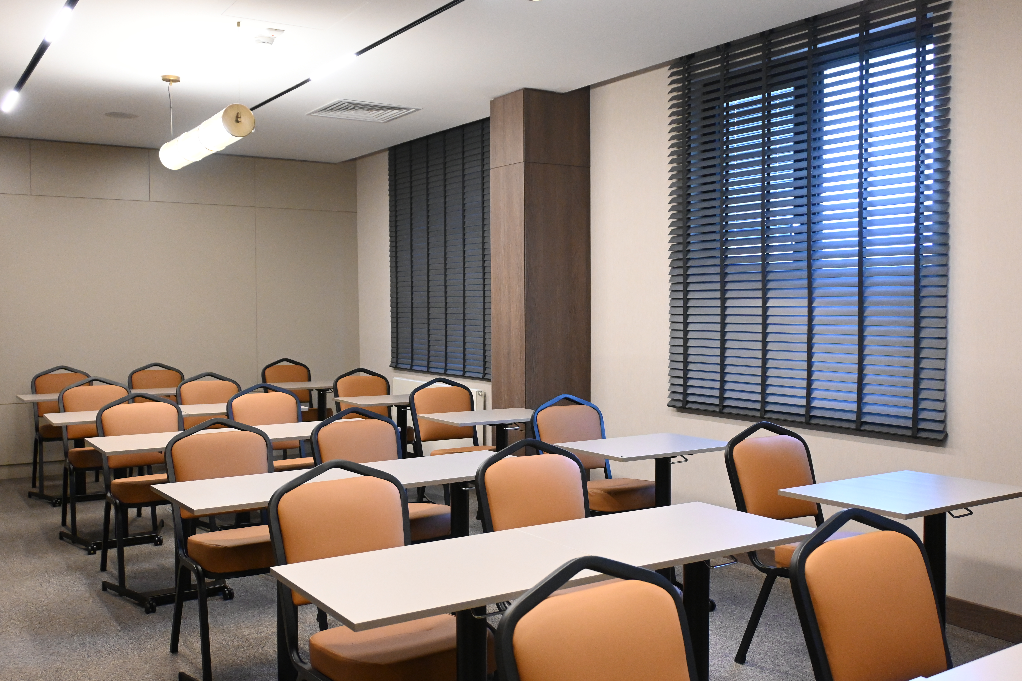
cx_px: 511
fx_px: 958
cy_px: 340
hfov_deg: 56.1
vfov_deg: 39.1
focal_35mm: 34
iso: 3200
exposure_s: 1/125
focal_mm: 22.5
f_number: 4
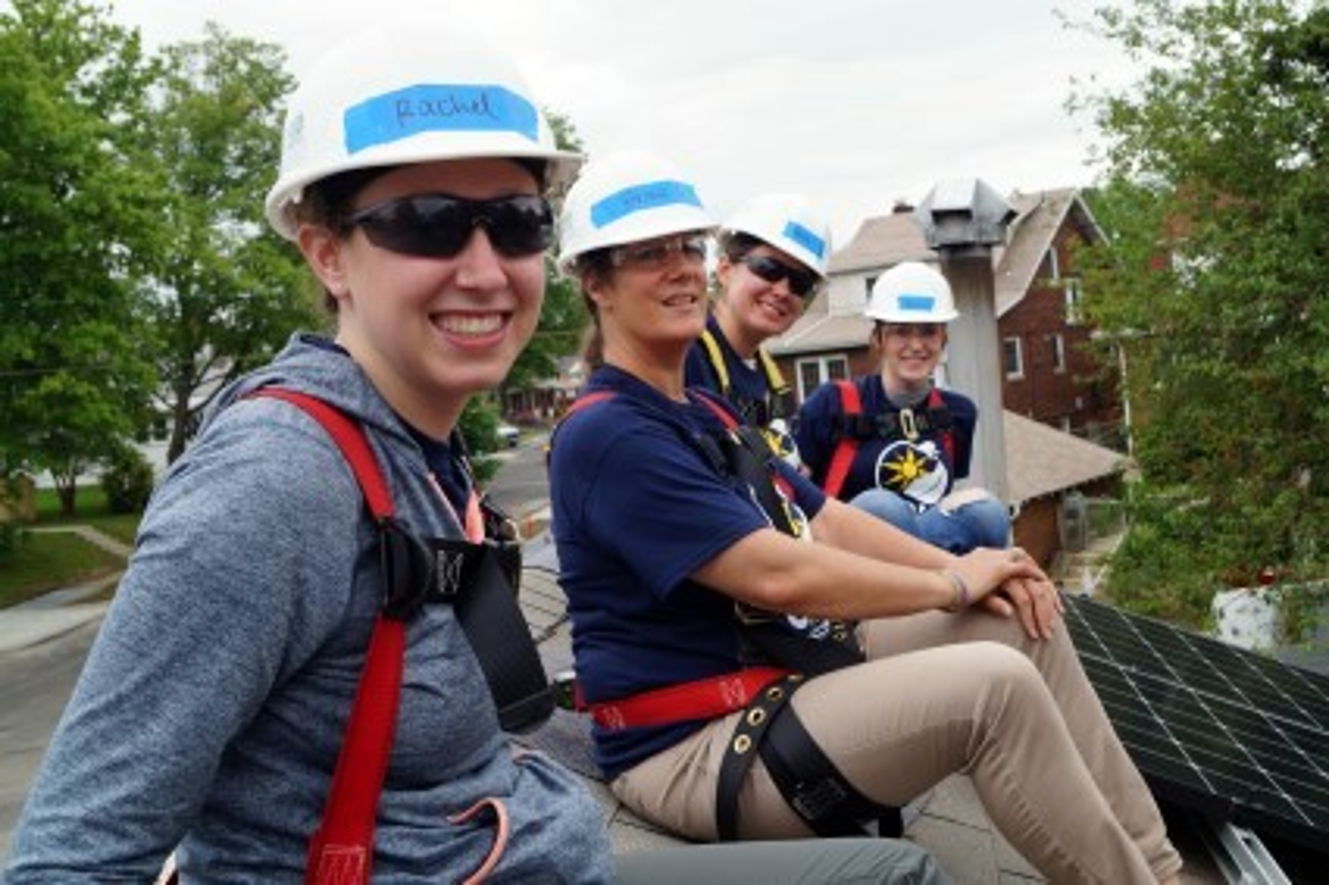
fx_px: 1439
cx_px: 664
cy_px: 442
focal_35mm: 39
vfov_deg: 34.2
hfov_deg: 49.6
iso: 100
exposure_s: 1/125
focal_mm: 26
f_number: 9
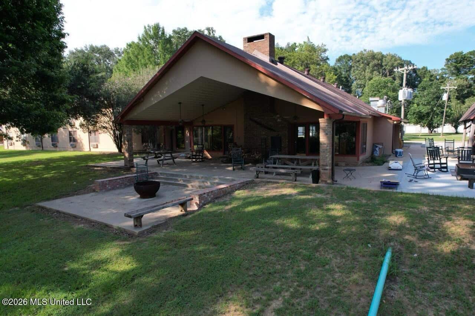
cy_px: 158
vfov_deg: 57.2
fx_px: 290
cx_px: 238
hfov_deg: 78.6
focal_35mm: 22
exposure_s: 1/800
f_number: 2.8
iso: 100
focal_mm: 8.4
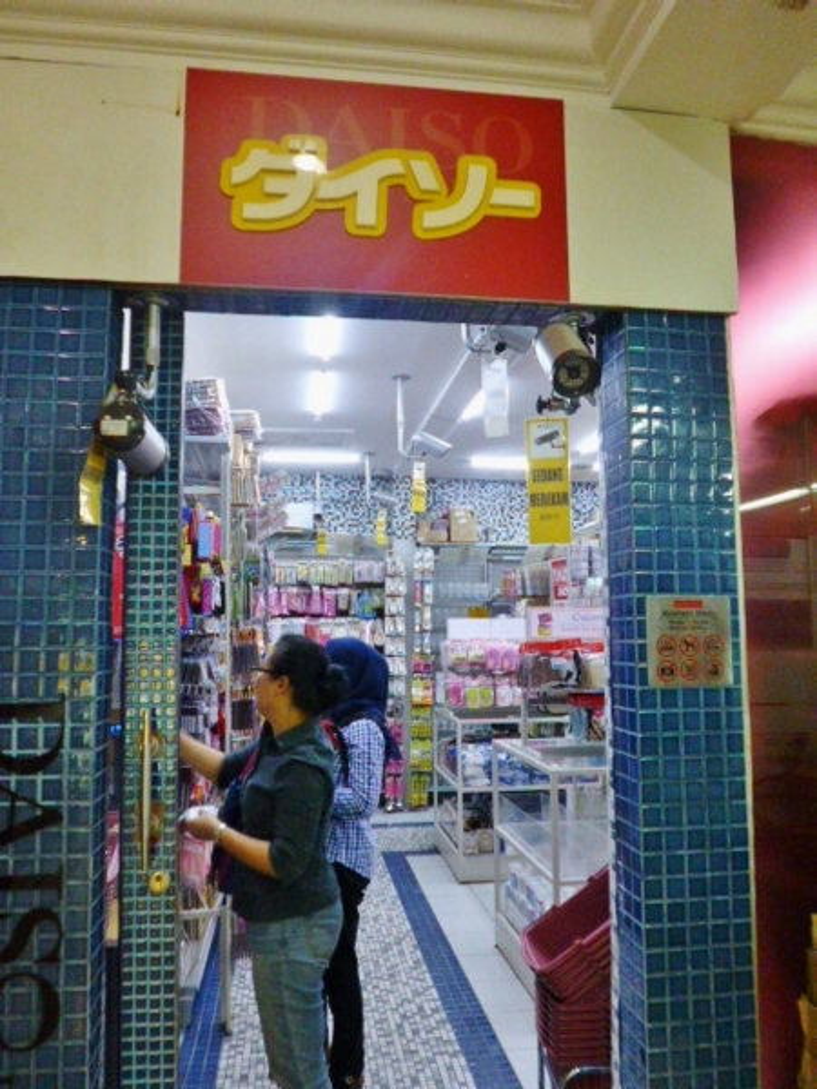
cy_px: 544
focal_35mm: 25
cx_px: 408
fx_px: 787
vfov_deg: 69.4
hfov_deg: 54.9
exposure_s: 1/40
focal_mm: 4.3
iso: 800
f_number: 2.8
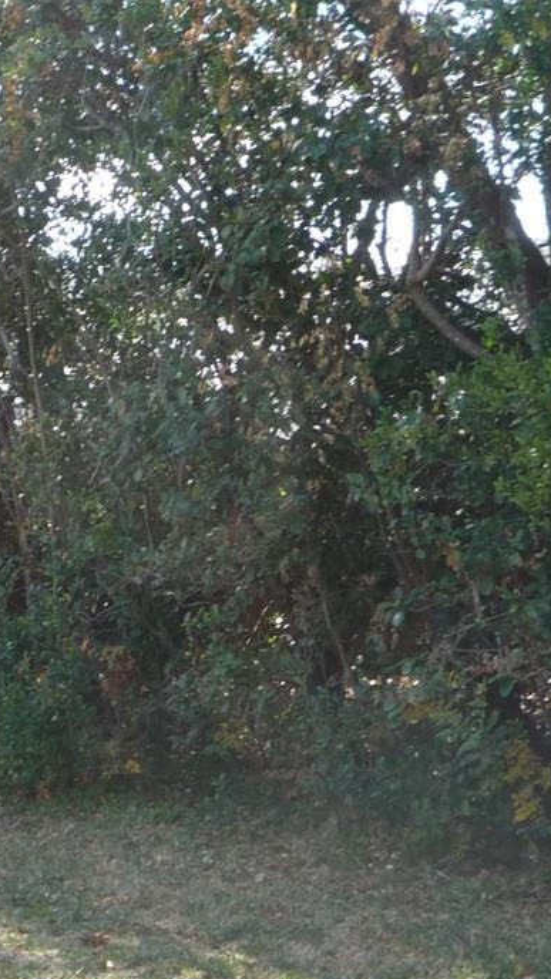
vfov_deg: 27.8
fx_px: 1974
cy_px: 625
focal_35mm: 76
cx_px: -51
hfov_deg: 15.5
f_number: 4
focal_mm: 5.2
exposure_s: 1/100
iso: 100
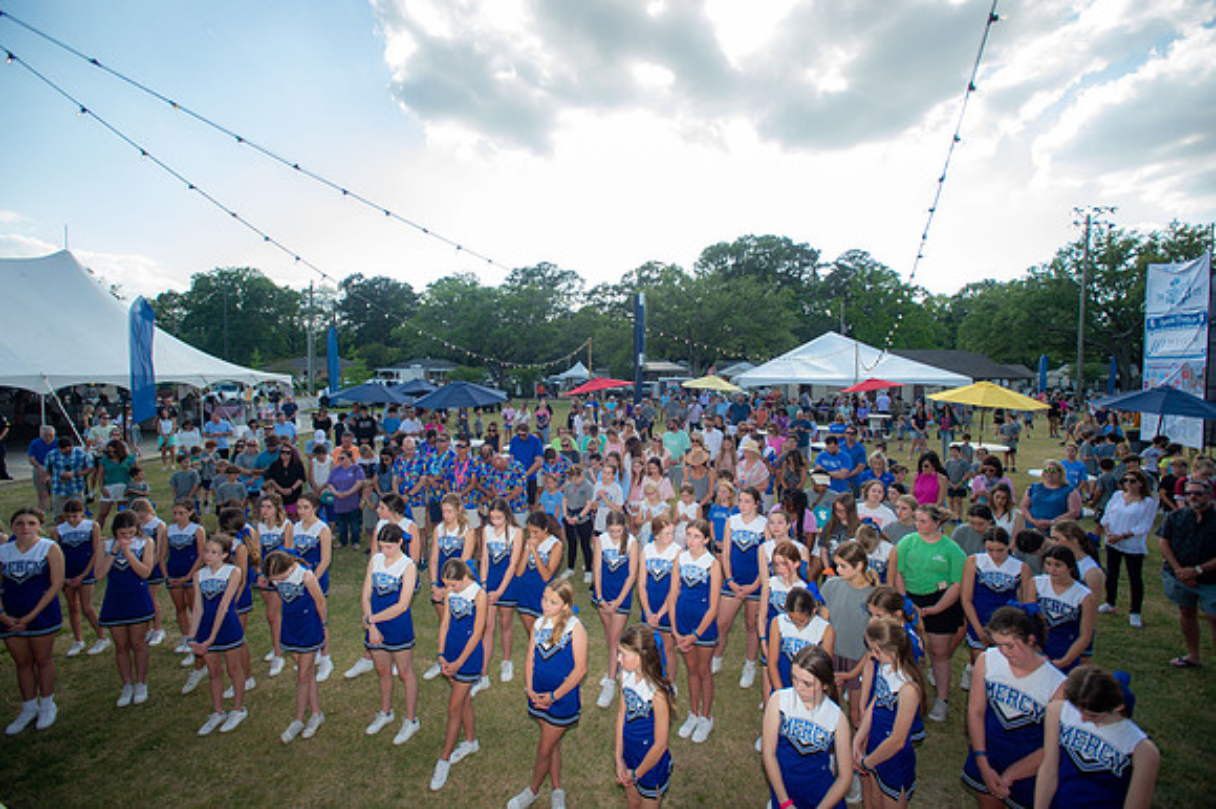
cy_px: 404
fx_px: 574
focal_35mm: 17
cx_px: 608
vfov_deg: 70.4
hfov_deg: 93.3
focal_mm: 17
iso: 100
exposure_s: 1/250
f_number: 4.5
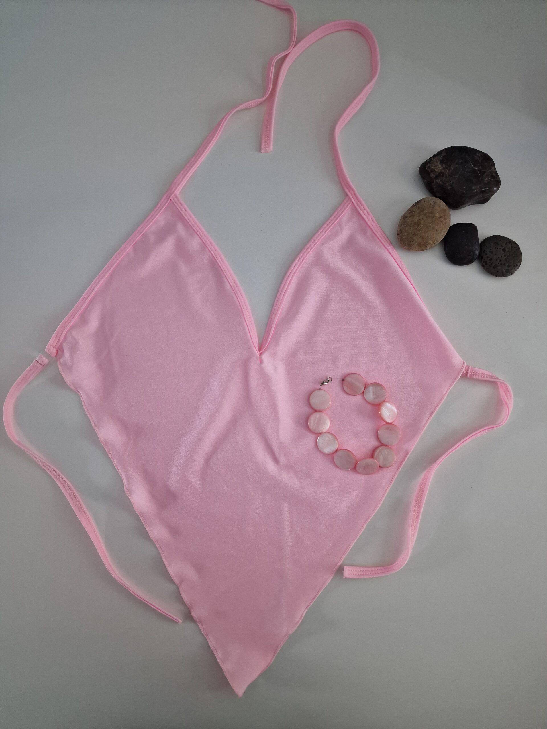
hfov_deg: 58.9
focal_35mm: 23
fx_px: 485
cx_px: 274
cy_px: 364
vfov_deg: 73.9
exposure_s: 1/100
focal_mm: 6.4
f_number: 1.8
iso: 50
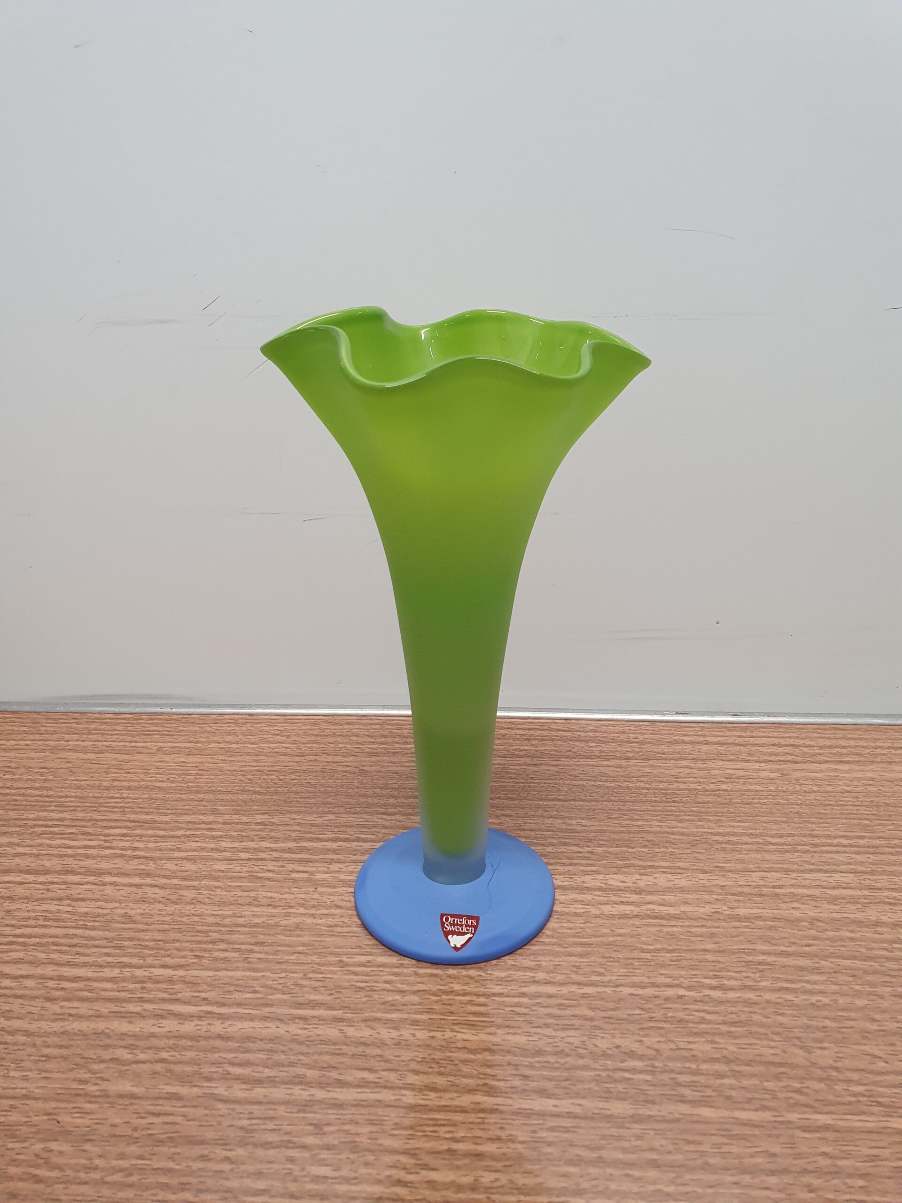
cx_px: 451
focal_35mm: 26
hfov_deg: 53.1
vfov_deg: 67.3
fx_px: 903
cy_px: 602
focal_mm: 4.32
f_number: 2.4
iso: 160
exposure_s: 1/50
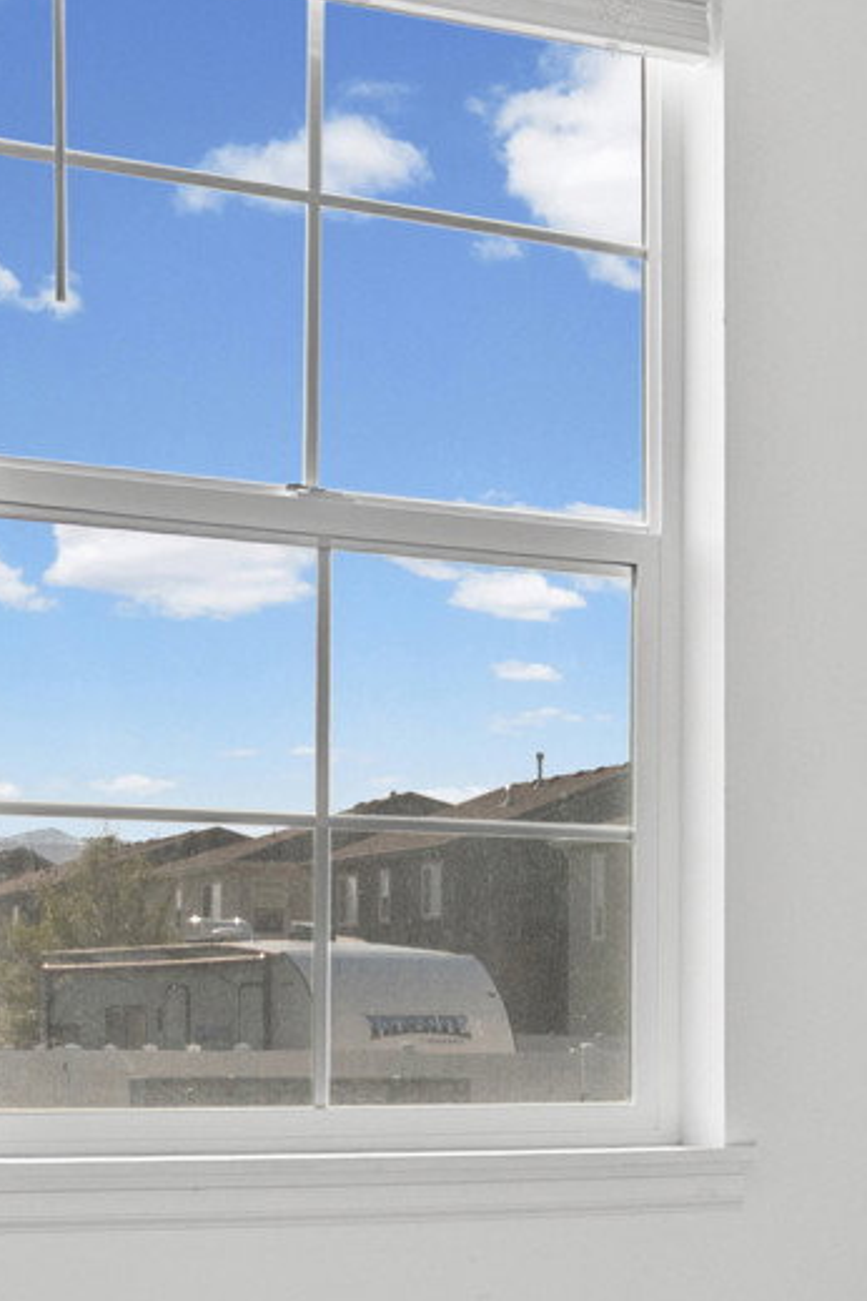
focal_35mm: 77
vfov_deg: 25.8
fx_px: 2781
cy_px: 1045
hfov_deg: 16.6
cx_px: 1153
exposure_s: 1/30
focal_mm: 16
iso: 250
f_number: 9
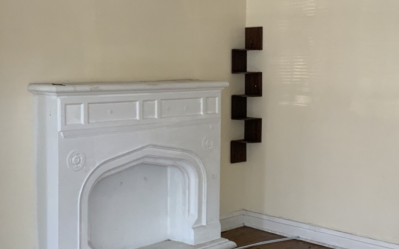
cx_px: 221
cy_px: 110
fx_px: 652
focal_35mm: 60
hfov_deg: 34.0
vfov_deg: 21.6
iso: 160
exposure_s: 1/60
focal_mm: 3
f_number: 1.8
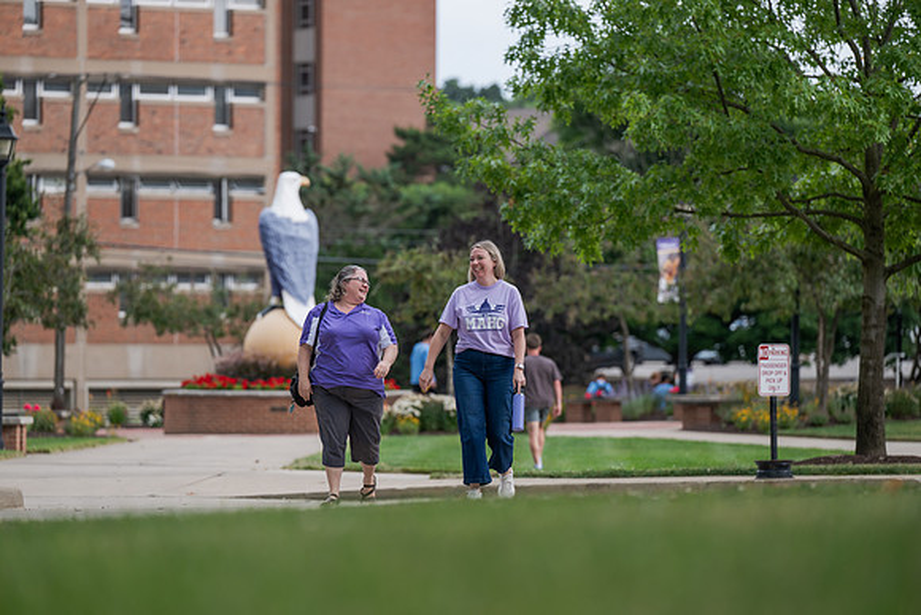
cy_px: 308
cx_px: 460
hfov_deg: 10.3
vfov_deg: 6.9
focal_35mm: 200
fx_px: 5118
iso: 250
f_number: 3.5
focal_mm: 200
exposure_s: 1/320
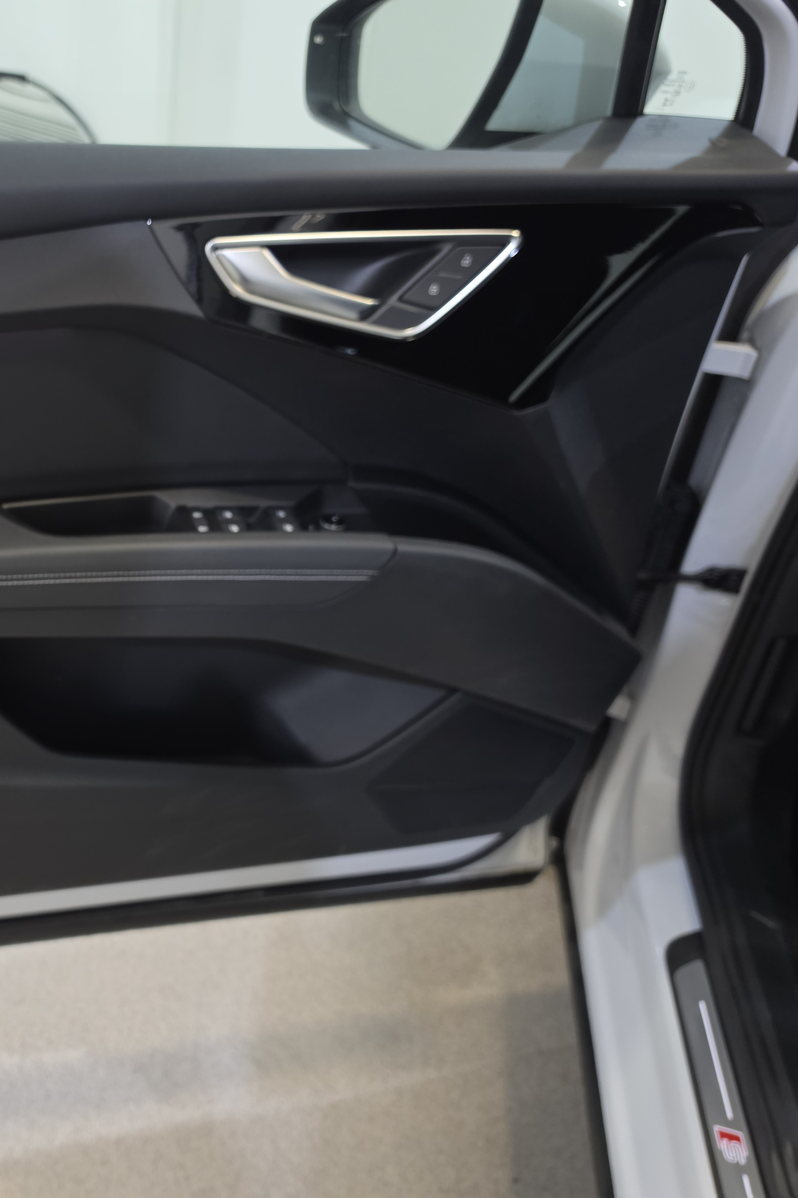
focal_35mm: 32
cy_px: 599
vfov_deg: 58.7
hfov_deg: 38.5
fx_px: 1064
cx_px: 94
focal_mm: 6.5
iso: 250
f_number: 1.4
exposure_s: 1/100
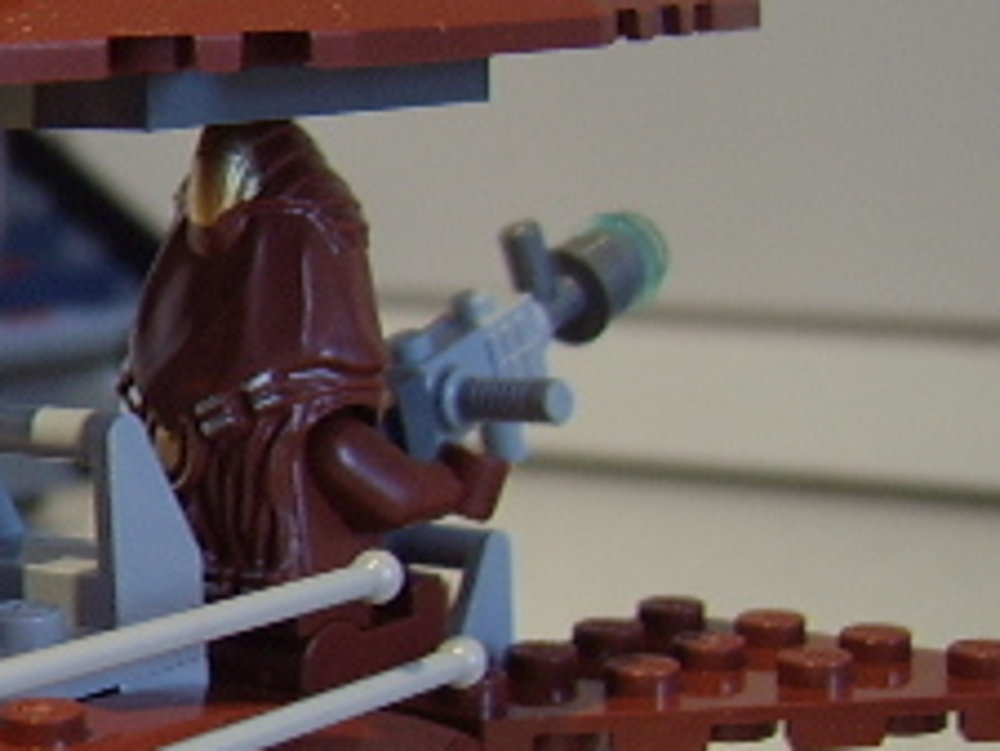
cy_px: 555
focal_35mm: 88
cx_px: -80
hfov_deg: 21.2
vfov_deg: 16.7
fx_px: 2544
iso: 100
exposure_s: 1/15
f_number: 2.7
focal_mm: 8.13
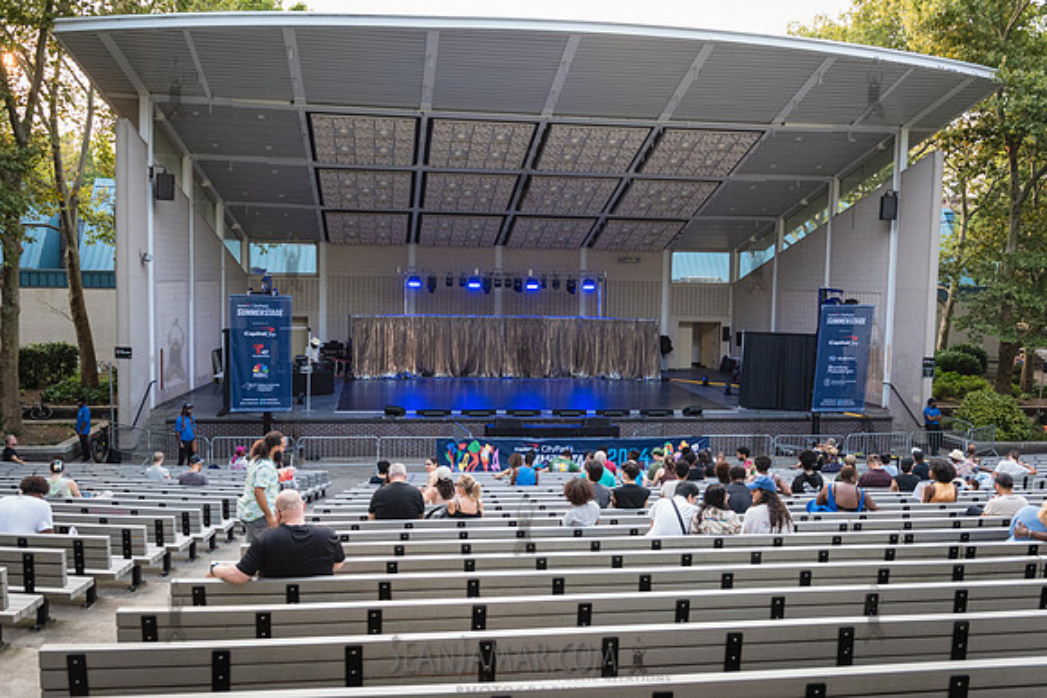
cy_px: 349
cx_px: 509
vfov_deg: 40.6
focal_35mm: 32
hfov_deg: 58.0
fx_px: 945
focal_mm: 31
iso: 2000
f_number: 4
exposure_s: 1/400
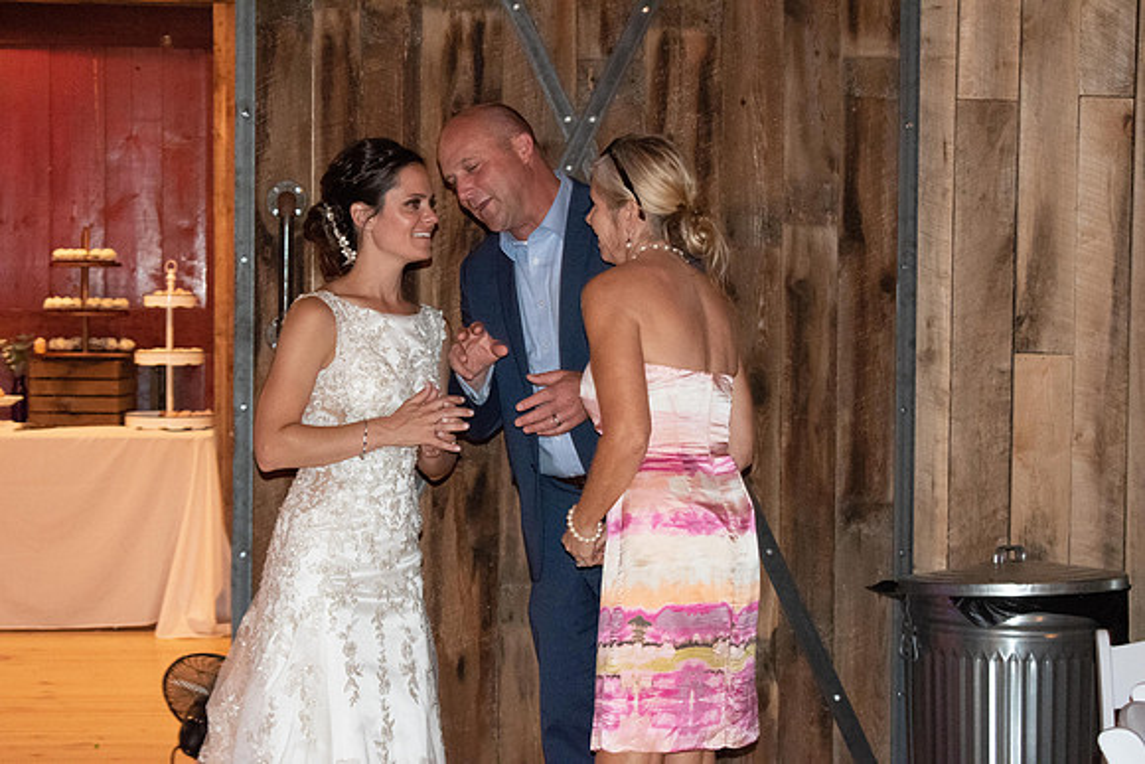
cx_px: 572
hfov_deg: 24.6
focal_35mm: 82
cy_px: 382
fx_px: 2624
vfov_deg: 16.6
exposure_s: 1/60
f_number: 5.6
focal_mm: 55
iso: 6400
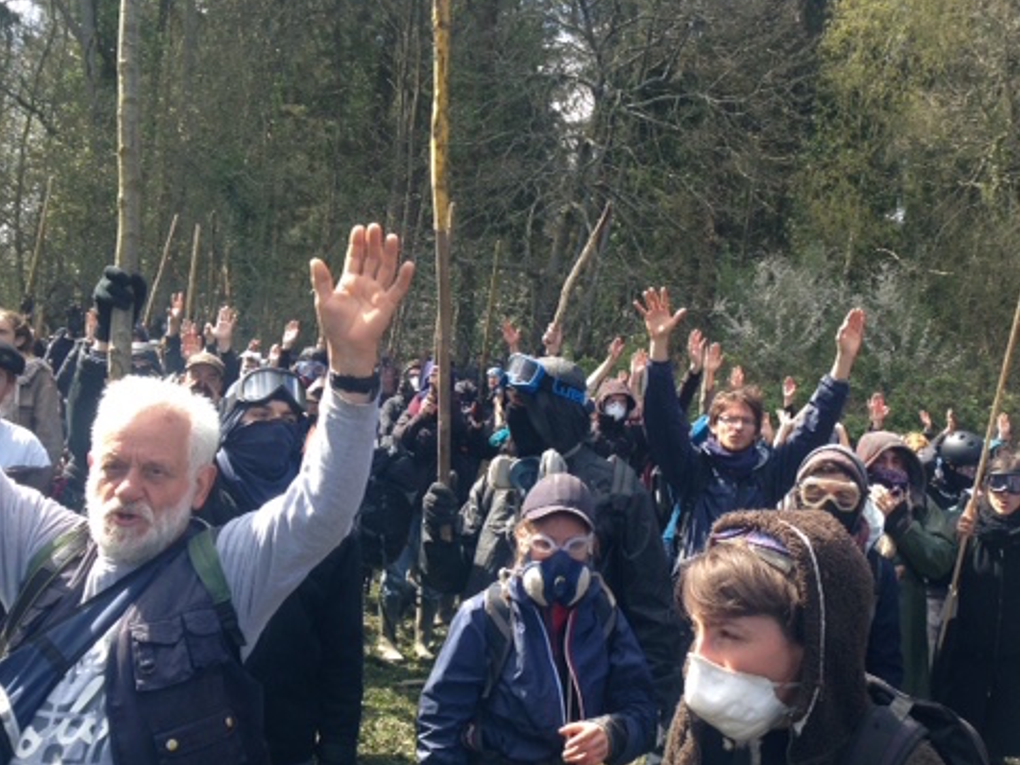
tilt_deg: -1.7
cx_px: 646
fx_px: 1297
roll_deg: -3.8
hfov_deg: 42.6
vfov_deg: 32.9
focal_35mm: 44
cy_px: 412
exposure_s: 1/417
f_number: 2.4
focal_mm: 4.12
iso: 50
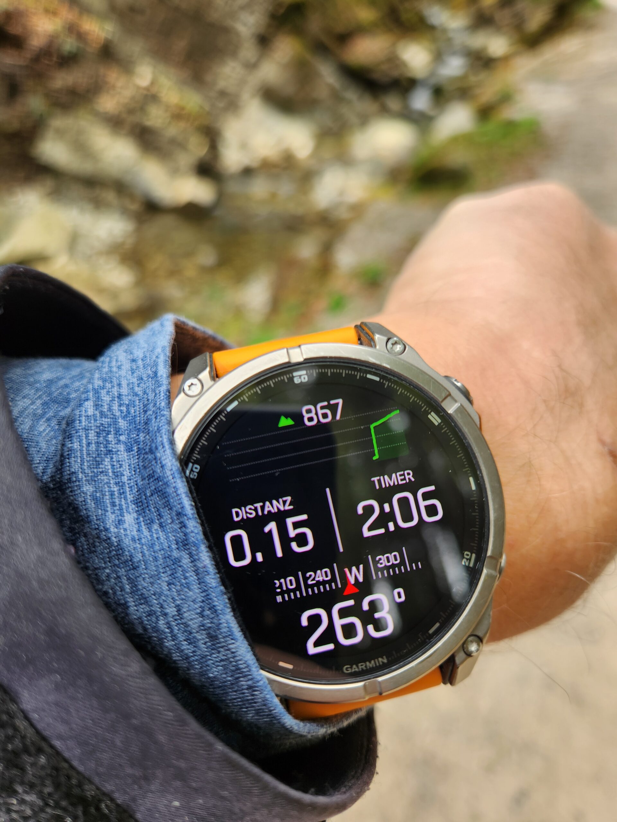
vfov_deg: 73.9
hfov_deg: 58.9
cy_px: 411
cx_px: 308
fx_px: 547
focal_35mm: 23
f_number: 1.8
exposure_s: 1/180
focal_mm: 5.4
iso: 25
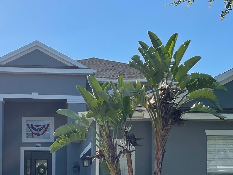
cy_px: 181
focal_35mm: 58
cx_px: 83
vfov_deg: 24.0
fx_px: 390
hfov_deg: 33.0
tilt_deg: +1.4
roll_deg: +0.0
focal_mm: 4.2
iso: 32
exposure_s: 1/3205
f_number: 1.6
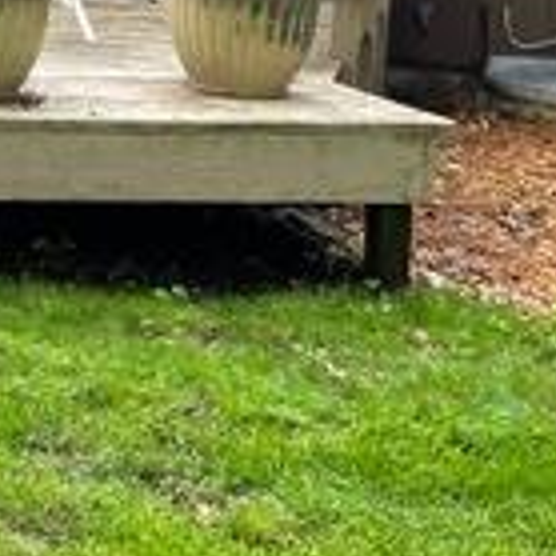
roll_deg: -0.7
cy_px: -108
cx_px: -340
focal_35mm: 106
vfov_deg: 15.8
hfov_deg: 14.9
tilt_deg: -4.3
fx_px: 1926
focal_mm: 5.1
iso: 64
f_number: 1.6
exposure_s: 1/121
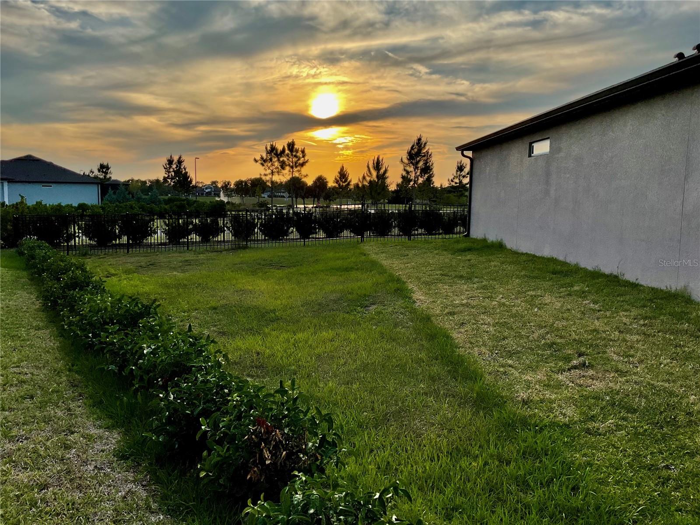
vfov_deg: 48.2
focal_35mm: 29
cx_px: 350
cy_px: 262
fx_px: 586
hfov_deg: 61.7
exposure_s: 1/1015
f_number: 1.8
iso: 16
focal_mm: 3
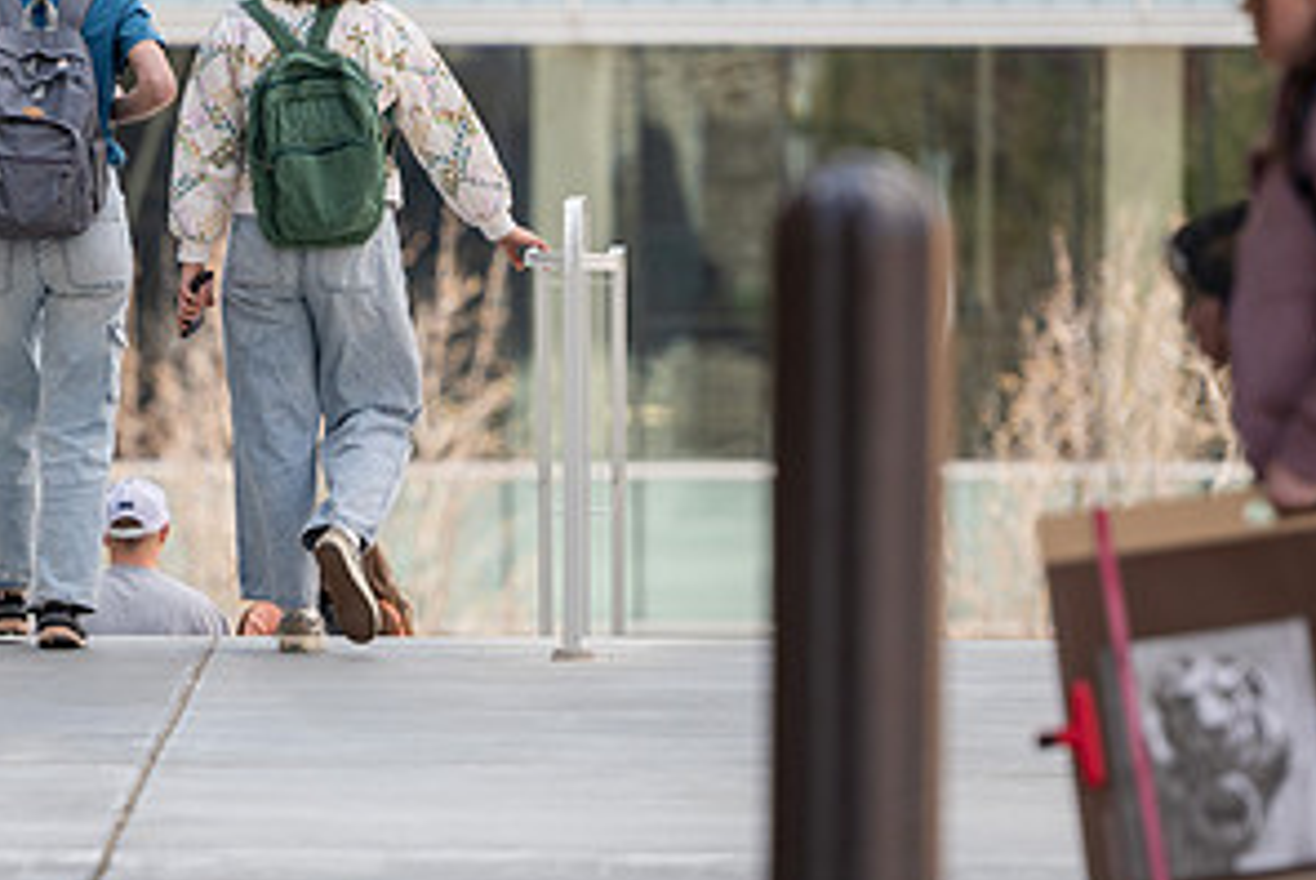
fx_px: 17417
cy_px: 529
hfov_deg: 4.3
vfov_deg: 2.9
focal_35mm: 476
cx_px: 393
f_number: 2.8
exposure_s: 1/1000
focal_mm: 200
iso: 100
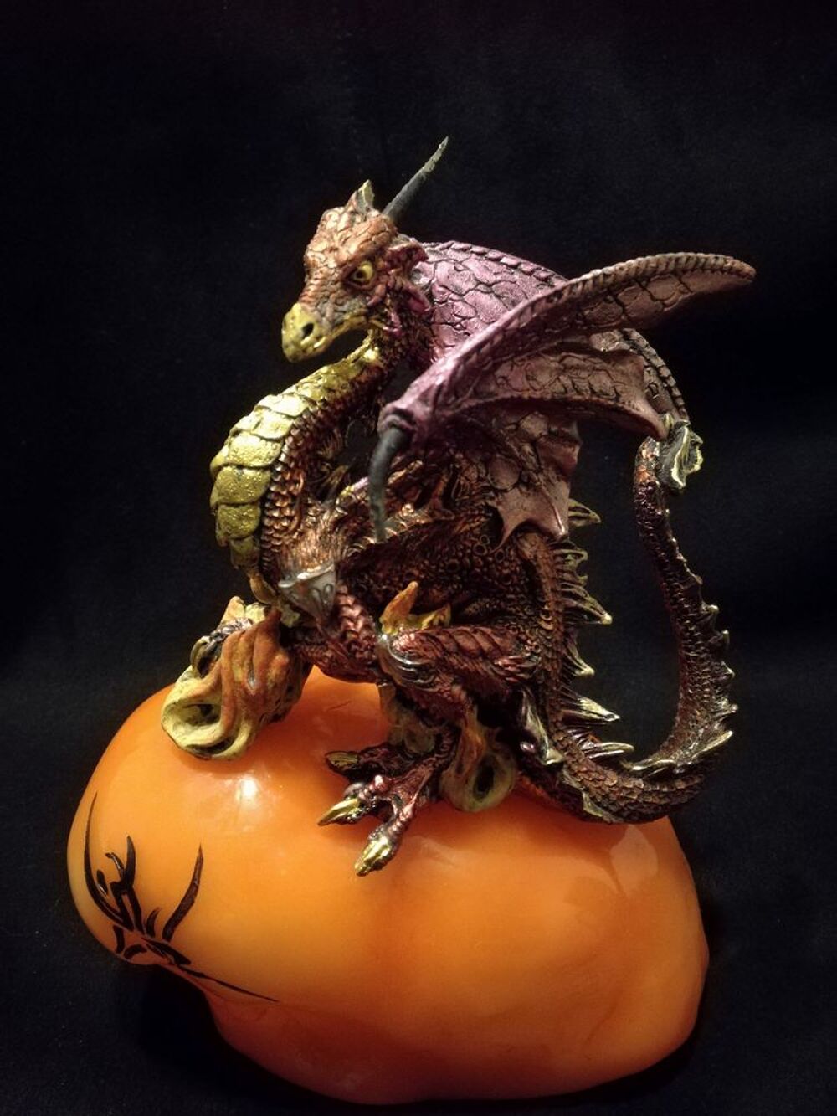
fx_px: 870
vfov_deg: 65.3
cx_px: 418
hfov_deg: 51.4
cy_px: 558
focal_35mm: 27
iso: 1000
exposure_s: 1/14.3
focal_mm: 3.79
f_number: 2
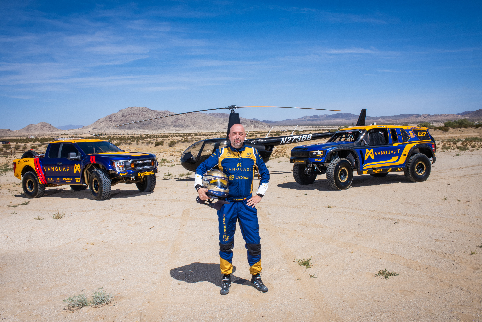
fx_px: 375
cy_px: 161
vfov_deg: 46.4
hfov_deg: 65.5
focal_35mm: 28
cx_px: 241
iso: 400
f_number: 22
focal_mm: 28
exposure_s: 1/200
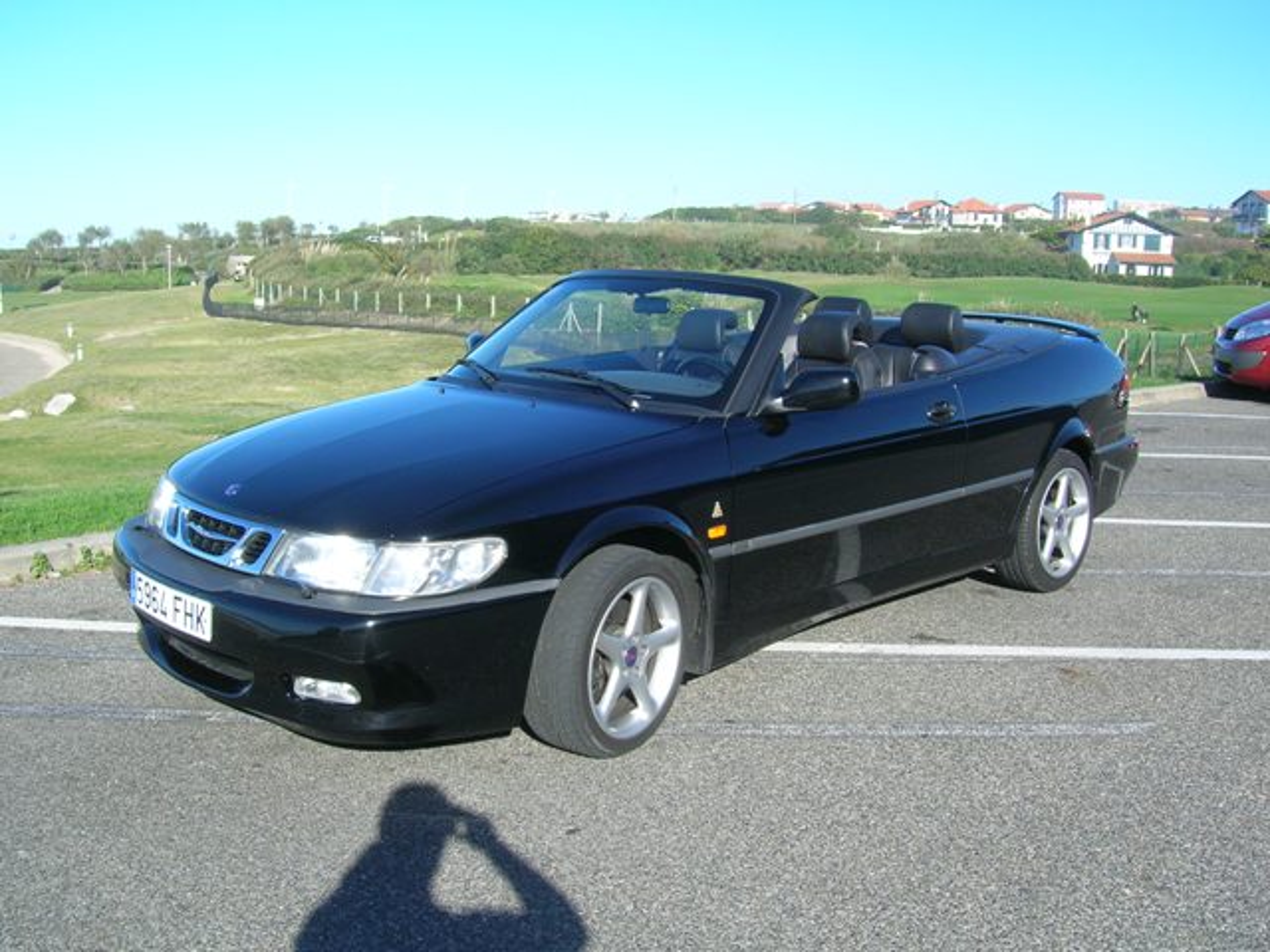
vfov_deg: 41.8
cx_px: 635
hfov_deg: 54.0
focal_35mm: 34
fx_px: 1247
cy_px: 476
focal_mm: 5.7
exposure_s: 1/252
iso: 50
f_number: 4.9
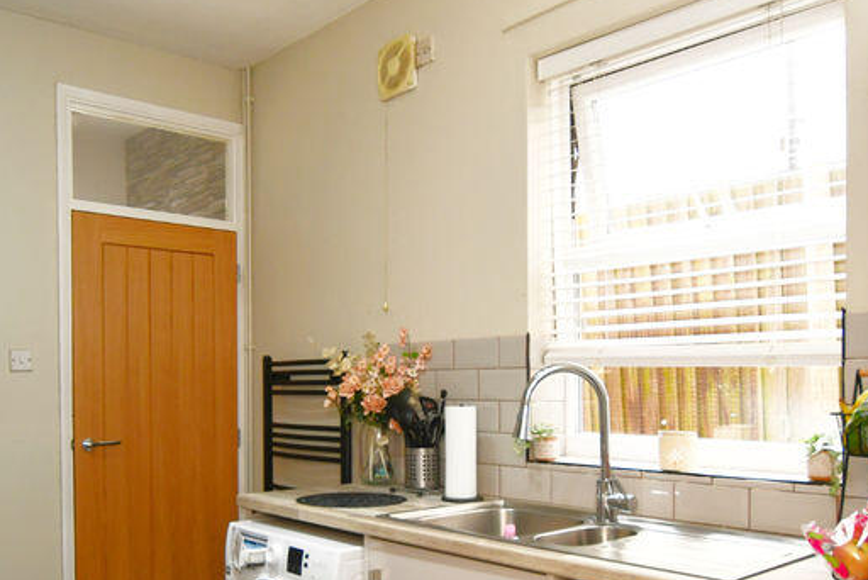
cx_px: 392
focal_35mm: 32
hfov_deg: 58.6
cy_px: 393
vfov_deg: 40.6
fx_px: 772
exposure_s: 1/60
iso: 360
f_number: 4
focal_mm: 11
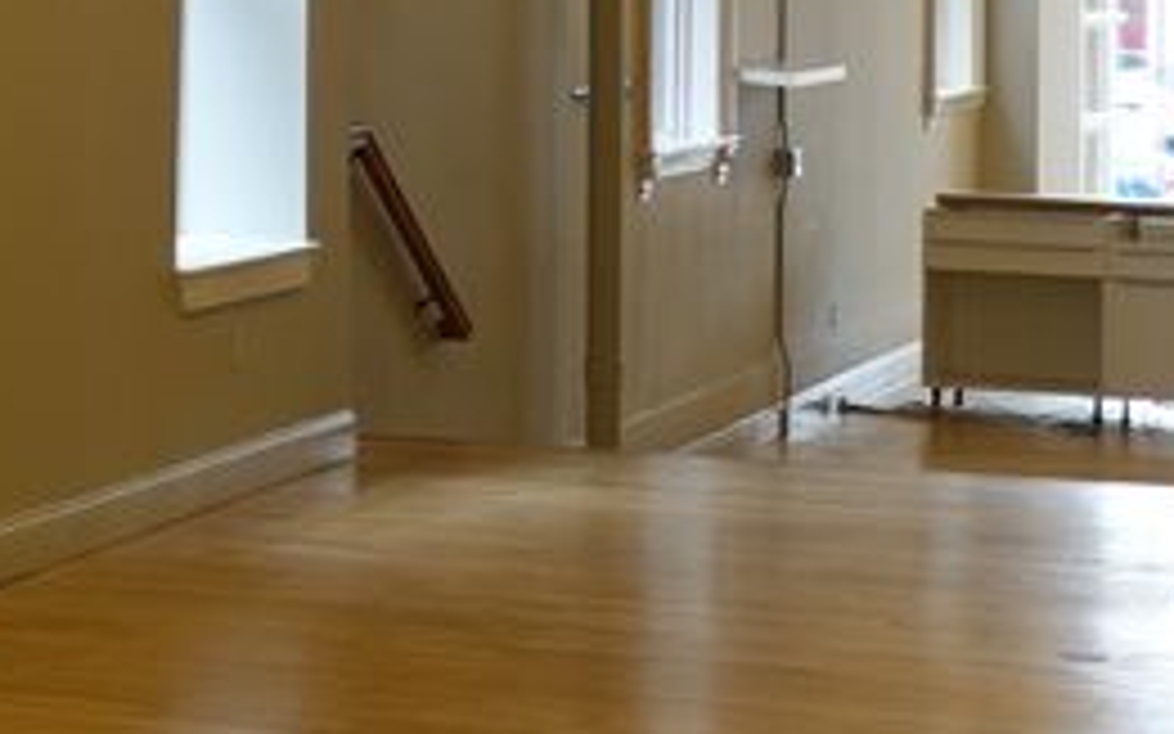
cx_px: -562
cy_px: -178
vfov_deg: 8.6
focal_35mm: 150
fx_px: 4798
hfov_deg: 13.2
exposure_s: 1/50
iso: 125
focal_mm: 9
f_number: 2.8
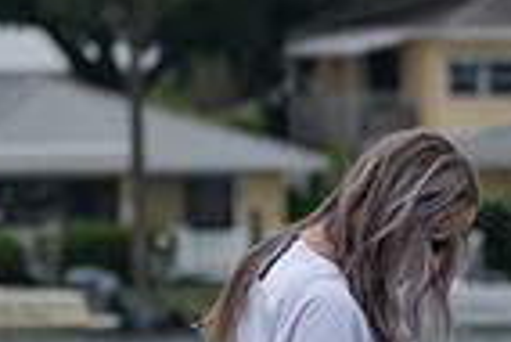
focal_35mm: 953
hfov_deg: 2.2
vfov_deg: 1.4
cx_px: 716
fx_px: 13541
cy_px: 621
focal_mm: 155
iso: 250
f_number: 5.6
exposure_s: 1/2000
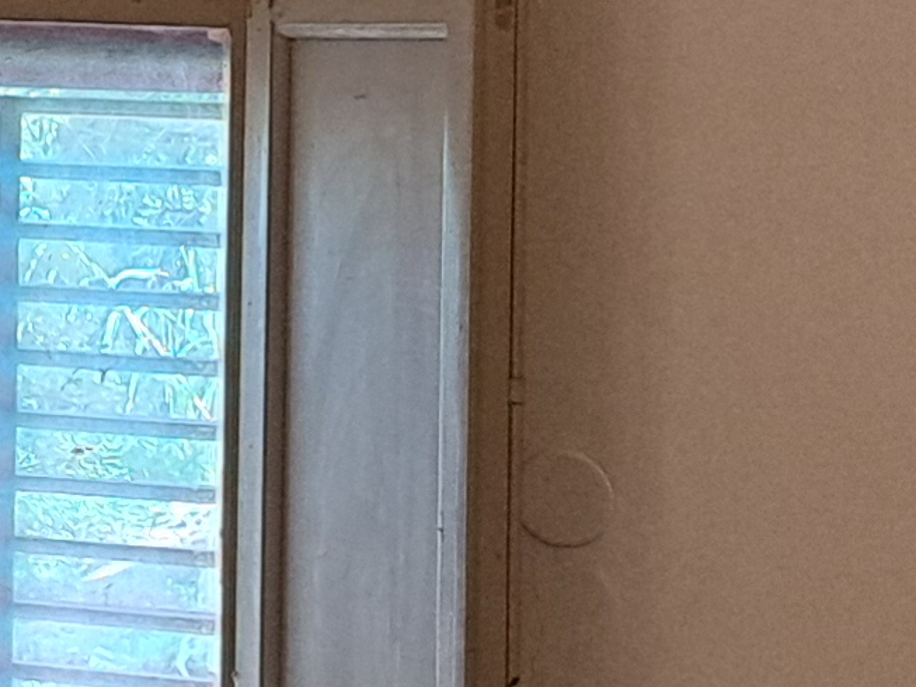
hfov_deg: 10.3
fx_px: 4499
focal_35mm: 170
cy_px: -157
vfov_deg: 8.6
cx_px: -1152
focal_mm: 5.23
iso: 80
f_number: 1.8
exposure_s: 1/50
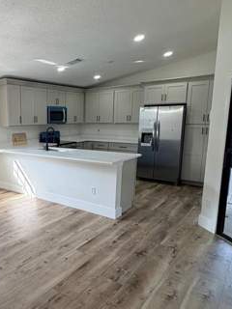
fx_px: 250
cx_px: 38
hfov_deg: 46.4
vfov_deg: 63.4
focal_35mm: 28
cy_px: 162
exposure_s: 1/120
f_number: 2.2
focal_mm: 2.22
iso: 100
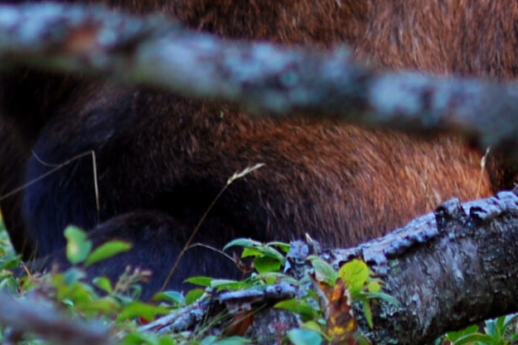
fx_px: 15560
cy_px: -88
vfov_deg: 1.3
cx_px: 649
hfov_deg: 1.9
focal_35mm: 1082
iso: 100
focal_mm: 150
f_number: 5
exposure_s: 1/60
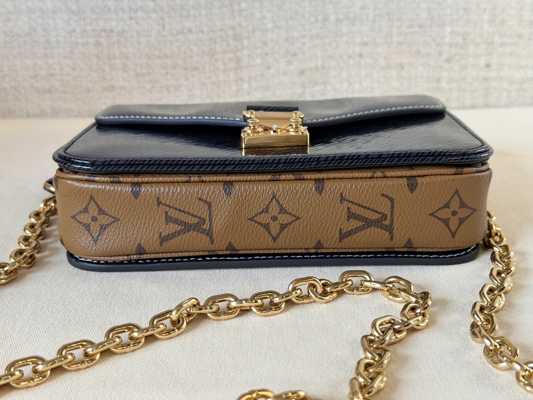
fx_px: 739
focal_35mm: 48
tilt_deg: -17.5
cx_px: 266
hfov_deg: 39.7
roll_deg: +1.8
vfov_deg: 30.3
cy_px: 200
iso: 64
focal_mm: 6.76
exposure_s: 1/100
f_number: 1.78
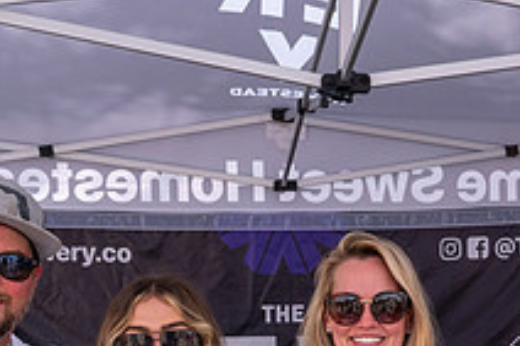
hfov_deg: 25.2
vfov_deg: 16.2
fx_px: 1155
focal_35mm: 80
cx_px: 372
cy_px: 438
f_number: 8
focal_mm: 18
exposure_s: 1/250
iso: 220
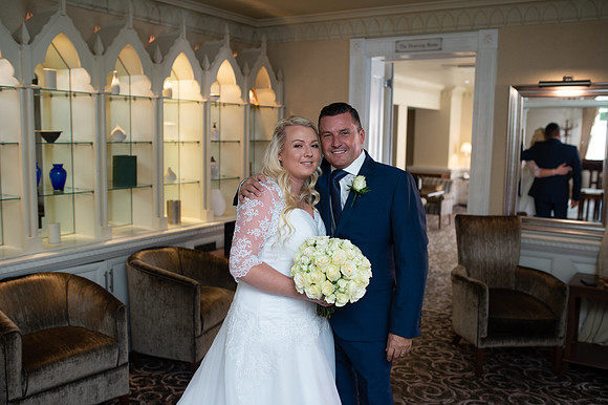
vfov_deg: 37.8
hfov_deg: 54.5
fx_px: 591
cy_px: 202
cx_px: 304
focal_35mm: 35
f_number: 2.8
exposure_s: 1/160
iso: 640
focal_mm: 35
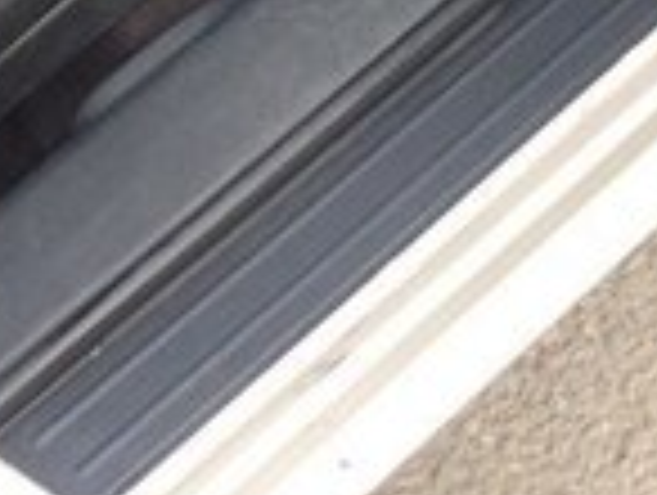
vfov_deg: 10.3
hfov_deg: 14.9
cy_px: -551
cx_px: 122
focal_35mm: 131
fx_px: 2490
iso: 32
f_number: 2.2
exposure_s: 1/146
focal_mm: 4.15
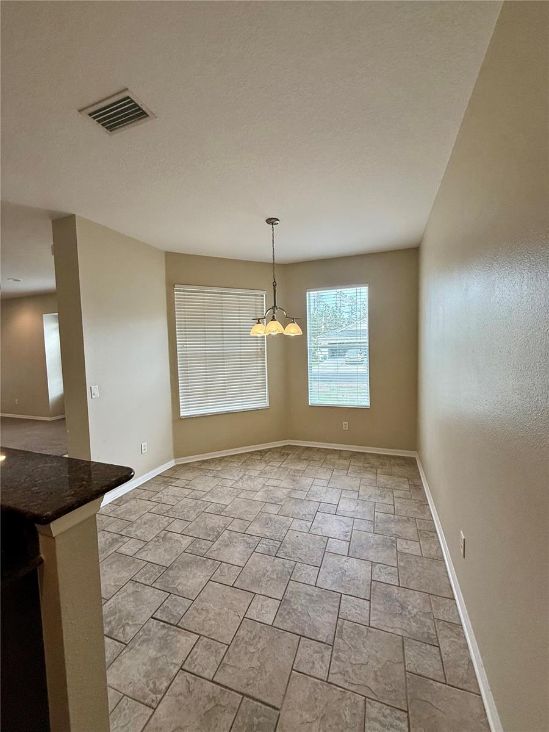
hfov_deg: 85.7
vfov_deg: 102.1
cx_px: 274
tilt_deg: -2.8
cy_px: 366
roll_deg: +1.0
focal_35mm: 14
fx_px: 296
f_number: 2.2
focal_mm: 2.22
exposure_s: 1/120
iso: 160
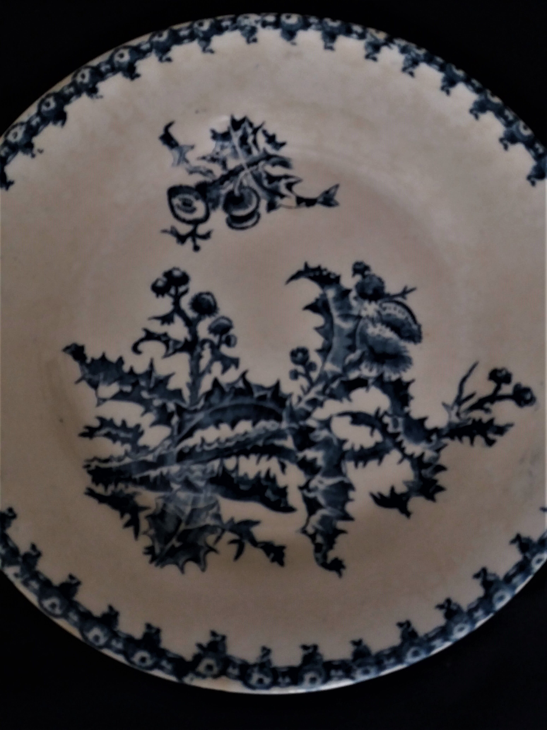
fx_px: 590
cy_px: 365
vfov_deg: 63.4
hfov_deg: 49.7
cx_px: 274
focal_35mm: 28
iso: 160
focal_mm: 3.7
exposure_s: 1/33
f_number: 1.9
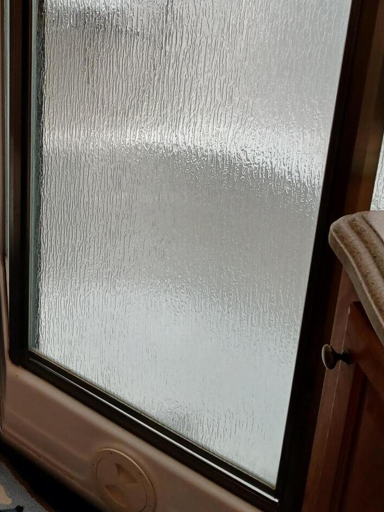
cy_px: 90
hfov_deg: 25.5
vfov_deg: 33.7
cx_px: 17
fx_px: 813
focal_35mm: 55
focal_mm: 3.98
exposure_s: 1/60
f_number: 1.8
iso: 32
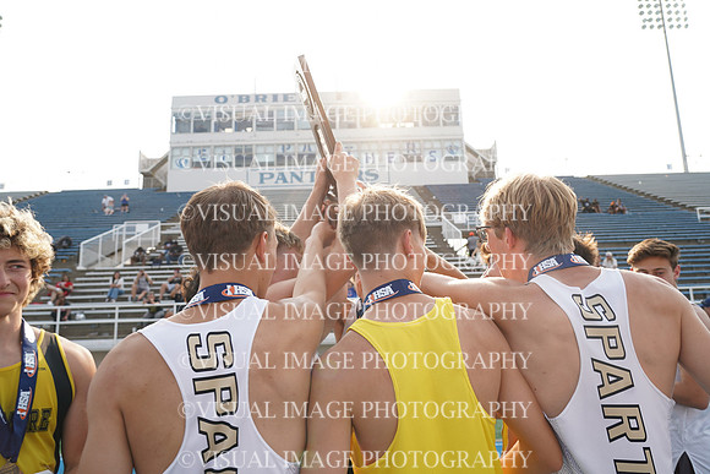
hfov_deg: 73.7
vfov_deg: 53.2
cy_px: 237
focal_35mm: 24
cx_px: 355
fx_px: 473
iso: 100
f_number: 5
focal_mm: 24
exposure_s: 1/200
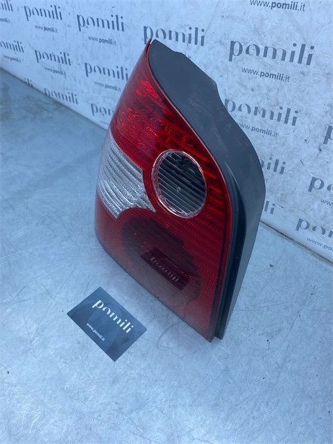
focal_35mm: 26
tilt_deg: -50.0
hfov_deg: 53.1
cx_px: 166
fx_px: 333
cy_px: 222
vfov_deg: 67.3
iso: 32
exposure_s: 1/762
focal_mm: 4.25
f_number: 1.8
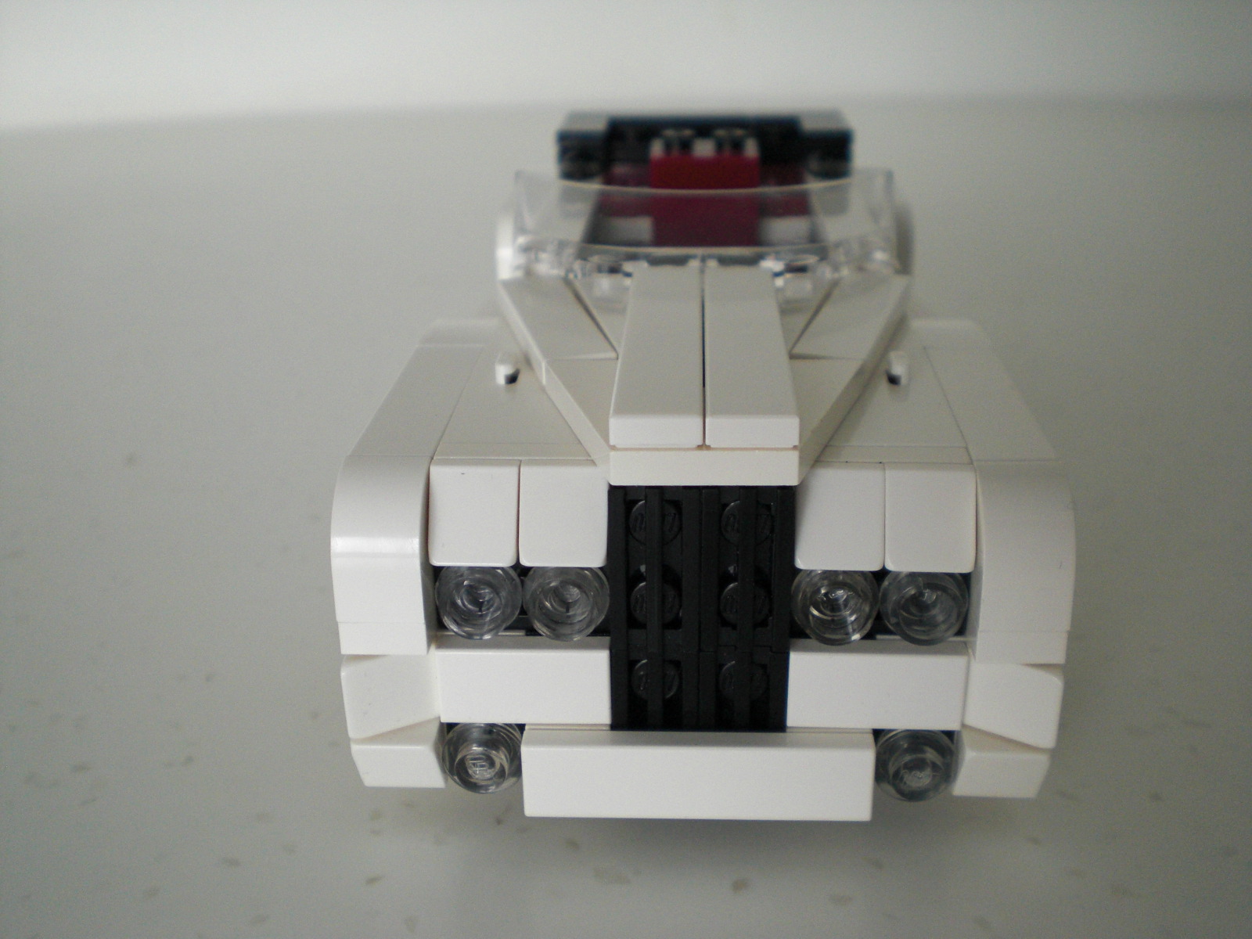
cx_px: 626
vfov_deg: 37.7
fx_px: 1374
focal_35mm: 38
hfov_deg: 49.0
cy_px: 470
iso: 200
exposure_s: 1/40
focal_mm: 6.3
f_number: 3.1
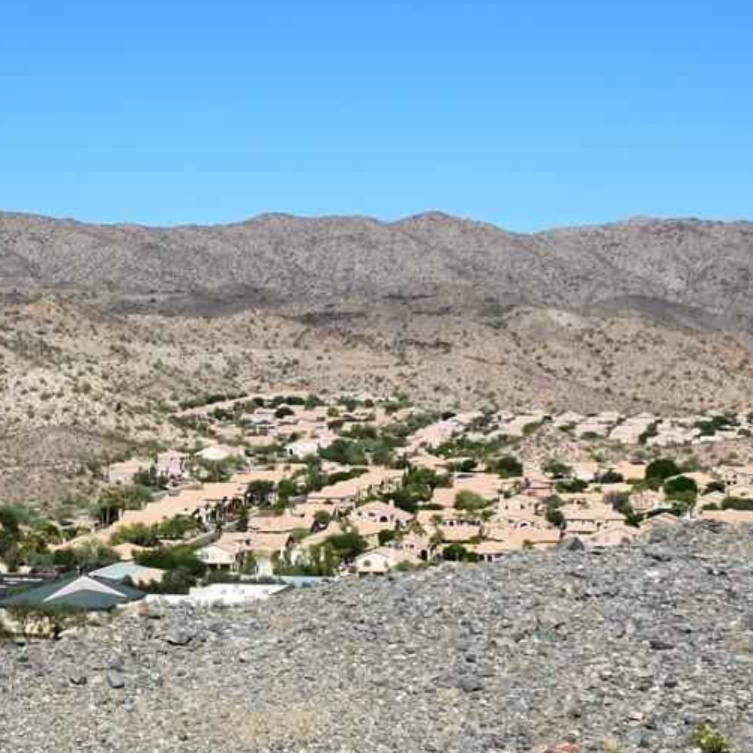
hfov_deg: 21.5
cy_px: 466
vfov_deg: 23.3
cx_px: -172
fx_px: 1821
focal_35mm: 74
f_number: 11
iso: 250
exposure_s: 1/500
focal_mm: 18
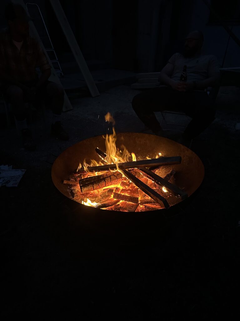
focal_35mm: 24
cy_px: 160
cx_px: 120
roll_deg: -1.0
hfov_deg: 56.8
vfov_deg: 71.6
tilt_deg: -29.3
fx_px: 222
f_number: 1.78
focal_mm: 6.86
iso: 800
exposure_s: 1/60
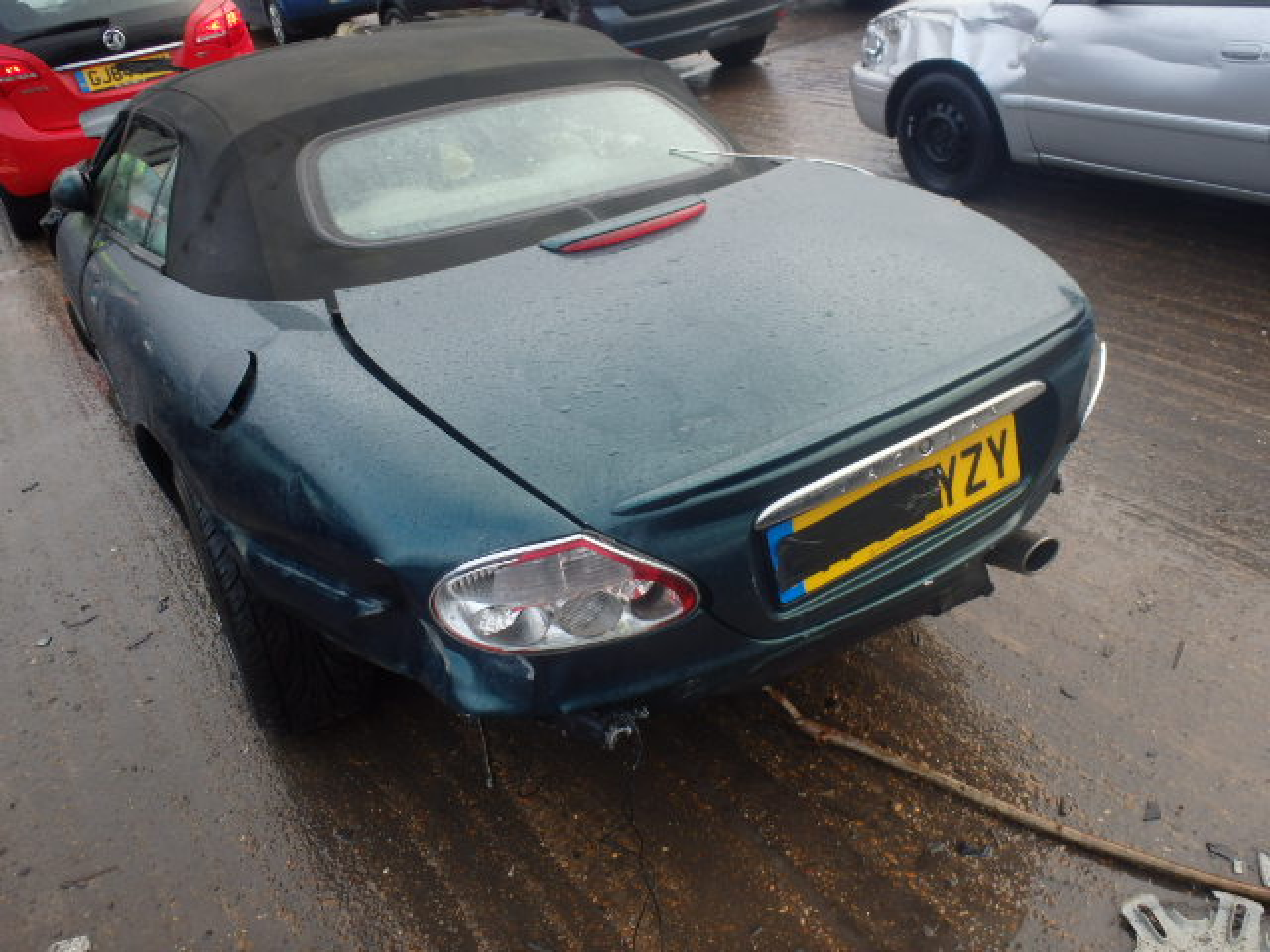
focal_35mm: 28
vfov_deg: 49.7
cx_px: 635
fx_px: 1027
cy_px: 476
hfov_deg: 63.4
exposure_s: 1/80
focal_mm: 5
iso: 125
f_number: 3.9
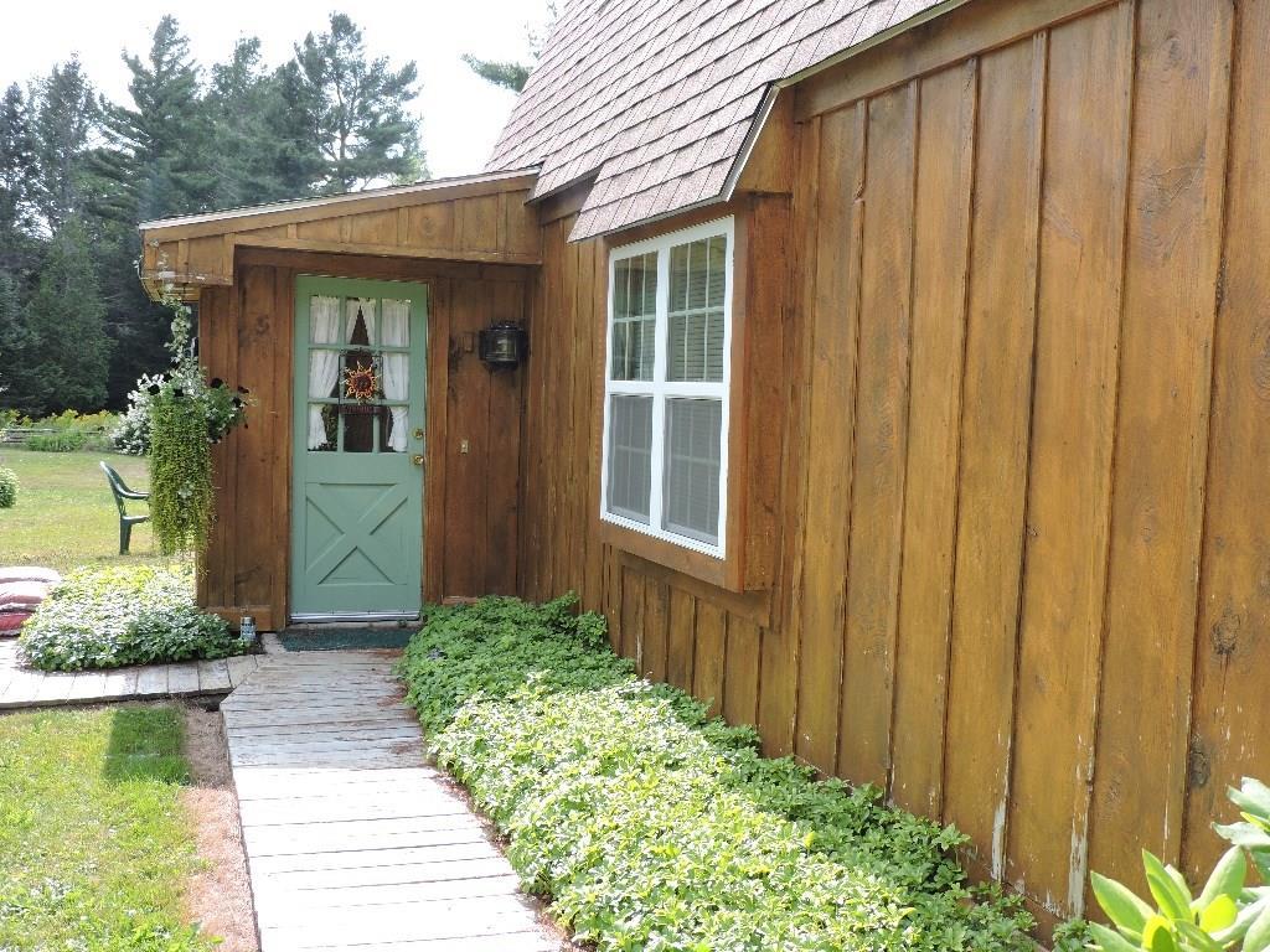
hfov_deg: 52.6
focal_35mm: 35
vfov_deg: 40.7
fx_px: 1284
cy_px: 476
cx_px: 635
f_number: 3.3
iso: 100
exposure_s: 1/250
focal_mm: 6.2
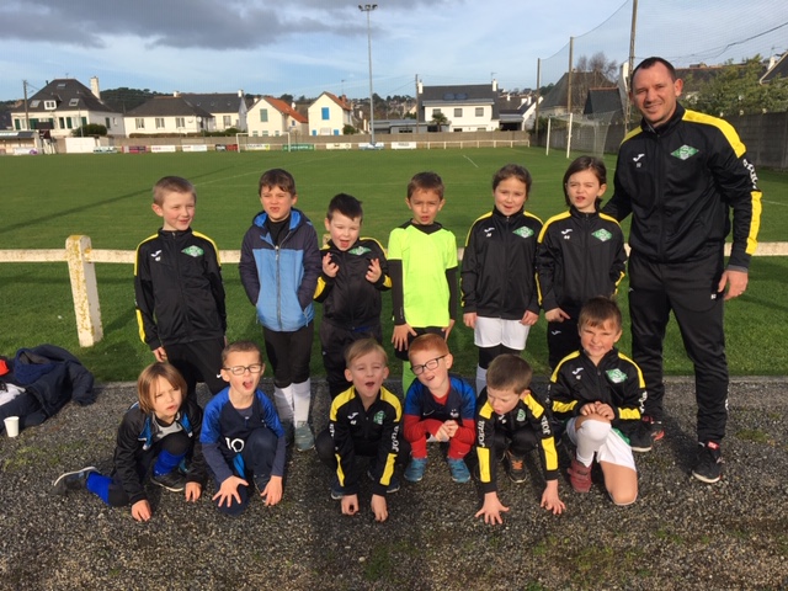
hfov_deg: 61.7
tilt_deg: -14.2
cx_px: 394
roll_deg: +0.7
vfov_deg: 48.2
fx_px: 660
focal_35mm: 29
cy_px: 296
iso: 25
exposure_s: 1/916
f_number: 2.2
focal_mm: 4.15
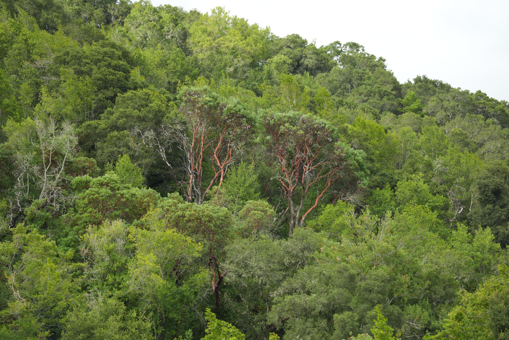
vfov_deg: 7.8
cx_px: 254
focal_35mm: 177
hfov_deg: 11.6
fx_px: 2502
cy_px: 170
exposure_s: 1/250
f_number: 6.3
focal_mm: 177
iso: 320
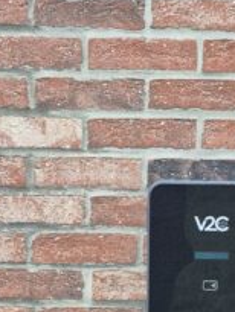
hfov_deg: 12.9
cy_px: 288
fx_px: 1040
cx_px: 179
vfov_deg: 16.8
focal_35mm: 115
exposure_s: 1/63
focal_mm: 5.4
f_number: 1.8
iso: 80
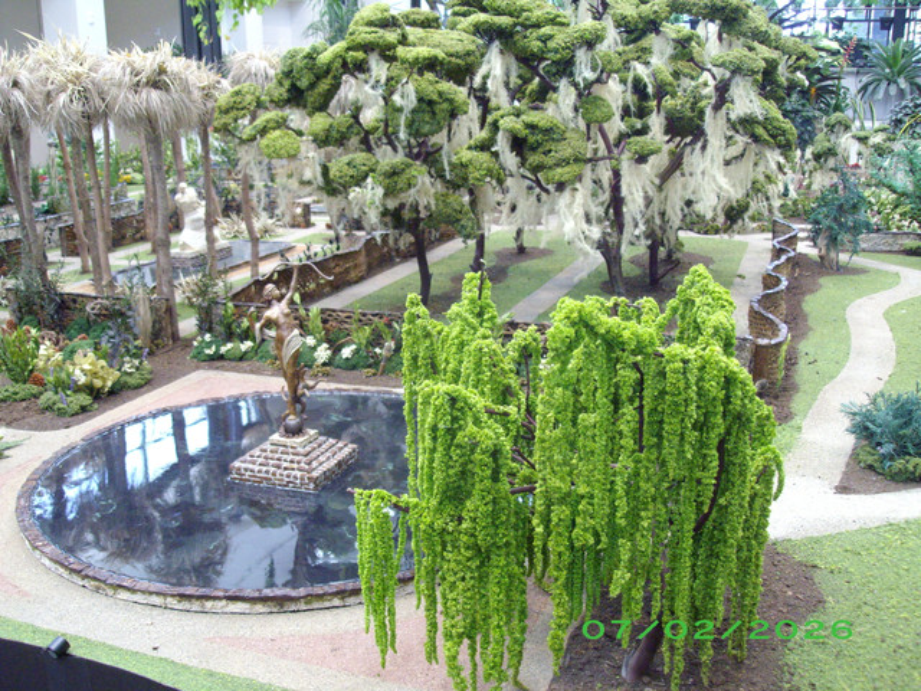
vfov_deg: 39.7
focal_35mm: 36
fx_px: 958
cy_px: 346
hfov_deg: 51.4
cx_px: 460
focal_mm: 6
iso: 320
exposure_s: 1/60
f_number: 2.7
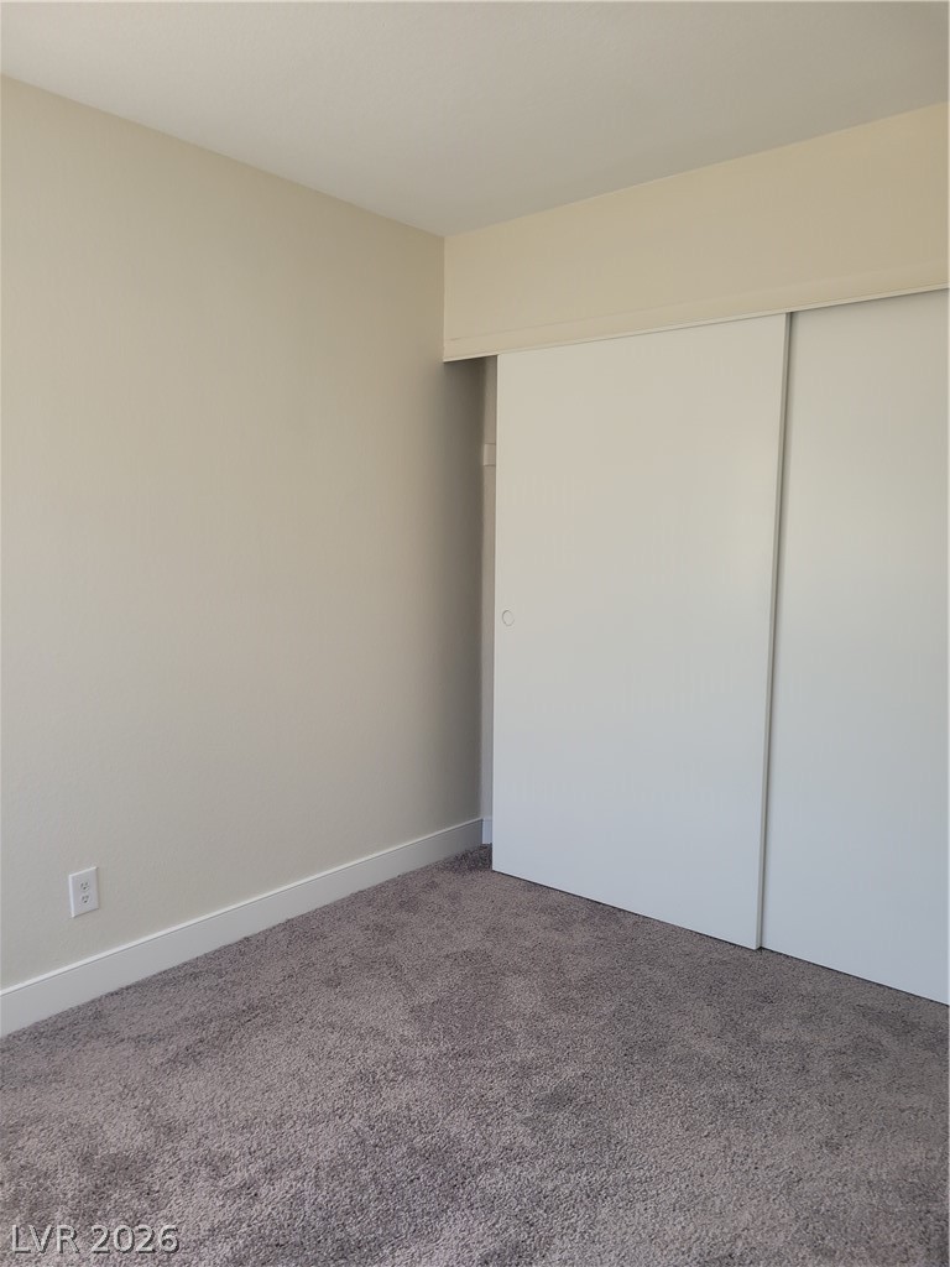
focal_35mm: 26
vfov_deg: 67.3
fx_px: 951
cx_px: 475
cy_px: 634
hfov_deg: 53.1
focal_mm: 5.4
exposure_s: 1/120
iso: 80
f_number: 1.8
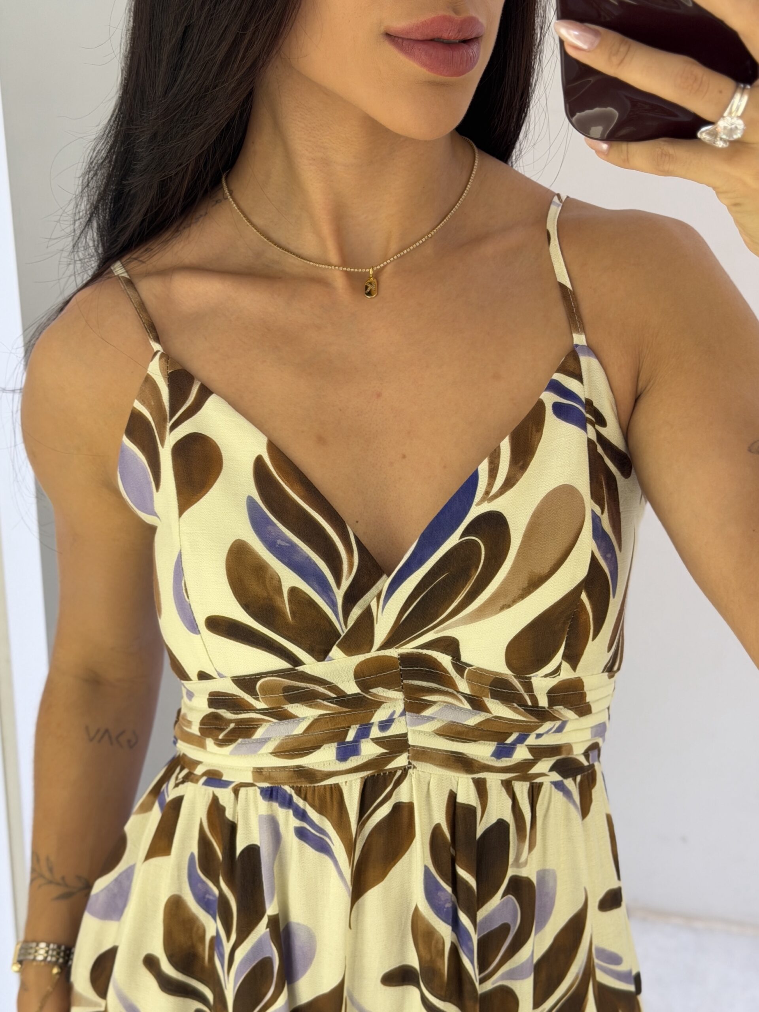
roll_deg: -0.8
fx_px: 1403
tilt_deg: -22.8
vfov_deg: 39.7
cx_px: 380
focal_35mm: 48
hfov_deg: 30.3
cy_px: 506
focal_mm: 6.76
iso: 80
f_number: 1.78
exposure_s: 1/60
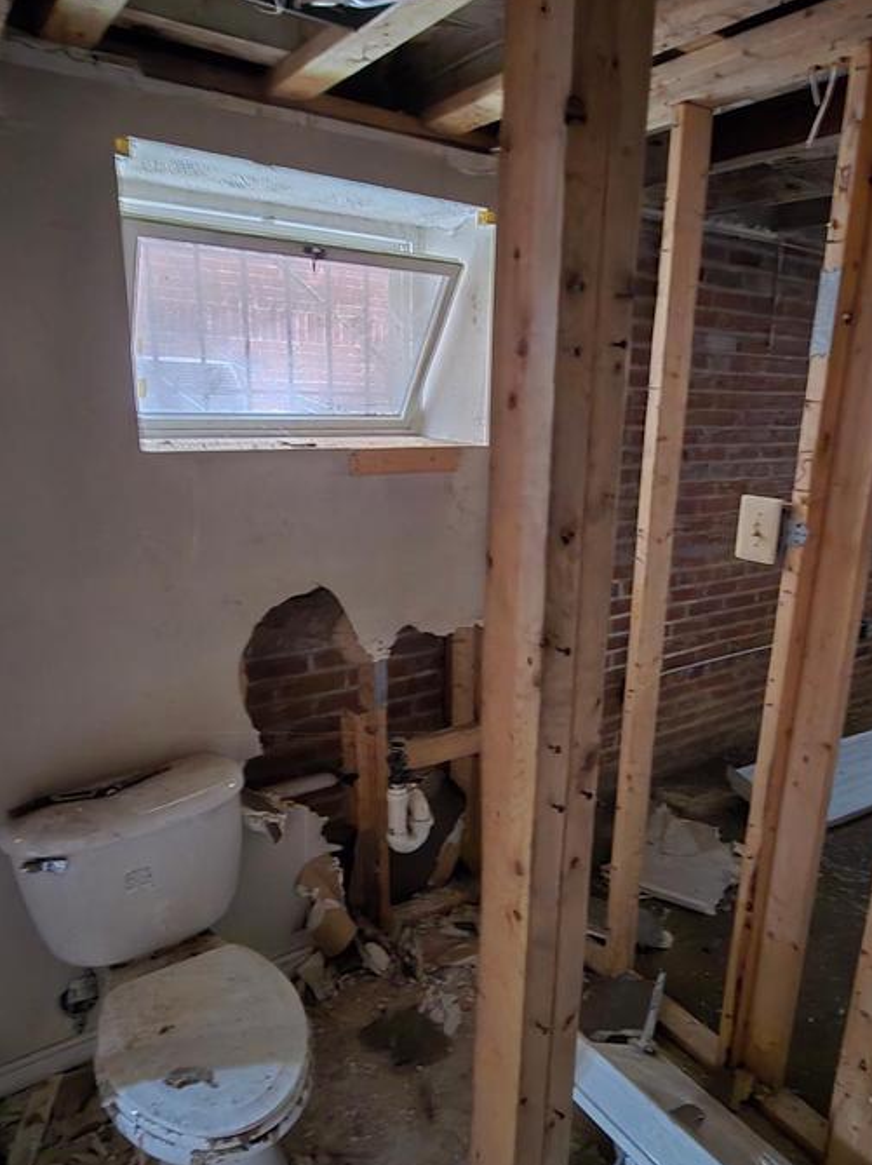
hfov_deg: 63.0
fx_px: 706
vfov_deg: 79.0
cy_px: 613
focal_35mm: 21
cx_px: 508
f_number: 2.2
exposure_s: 1/8
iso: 1250
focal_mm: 2.2
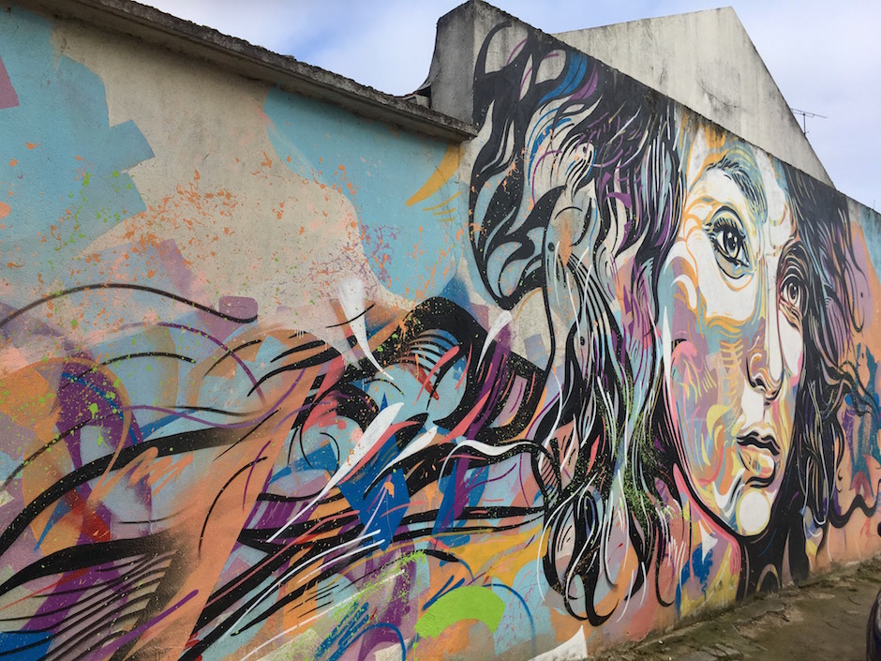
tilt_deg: +4.9
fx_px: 738
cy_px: 330
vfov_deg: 48.2
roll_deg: -0.1
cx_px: 440
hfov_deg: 61.7
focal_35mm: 29
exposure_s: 1/1326
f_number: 2.2
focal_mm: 4.15
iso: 25
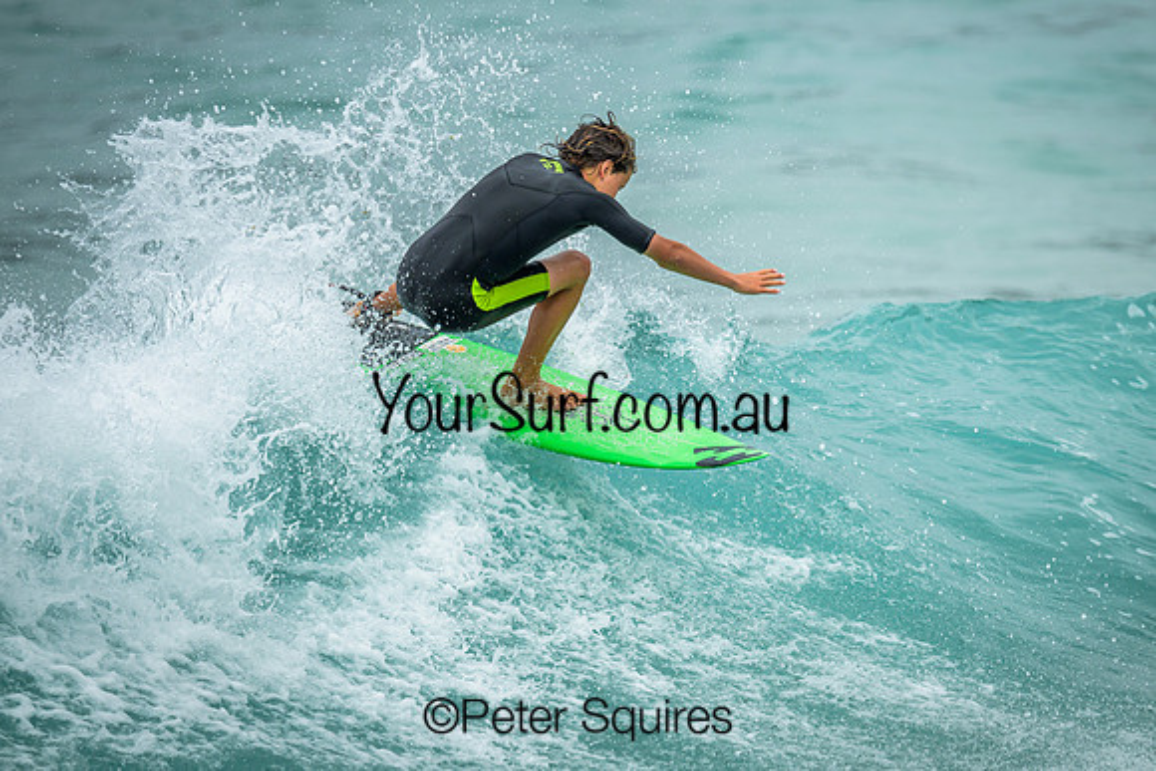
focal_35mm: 966
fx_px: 31031
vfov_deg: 1.4
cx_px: 698
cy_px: 305
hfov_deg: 2.1
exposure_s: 1/2000
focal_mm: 800
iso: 220
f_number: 6.3
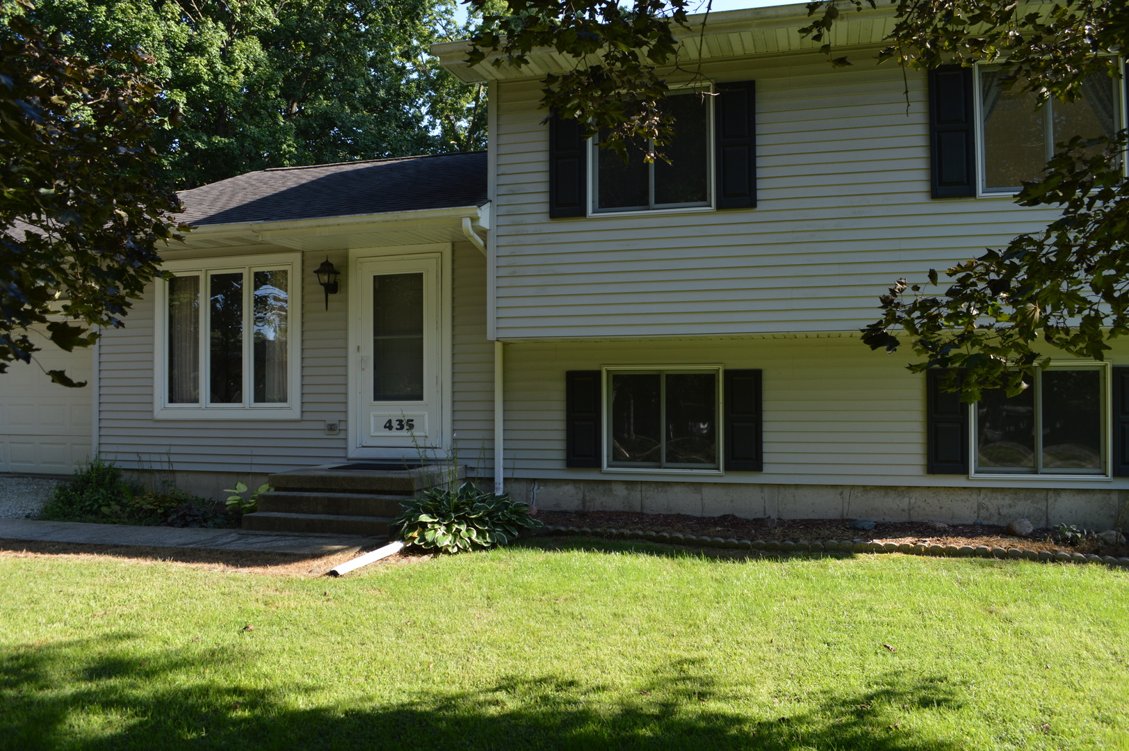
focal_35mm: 27
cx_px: 564
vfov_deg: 47.9
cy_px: 376
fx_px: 846
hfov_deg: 67.4
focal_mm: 18
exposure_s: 1/125
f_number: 5.6
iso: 140
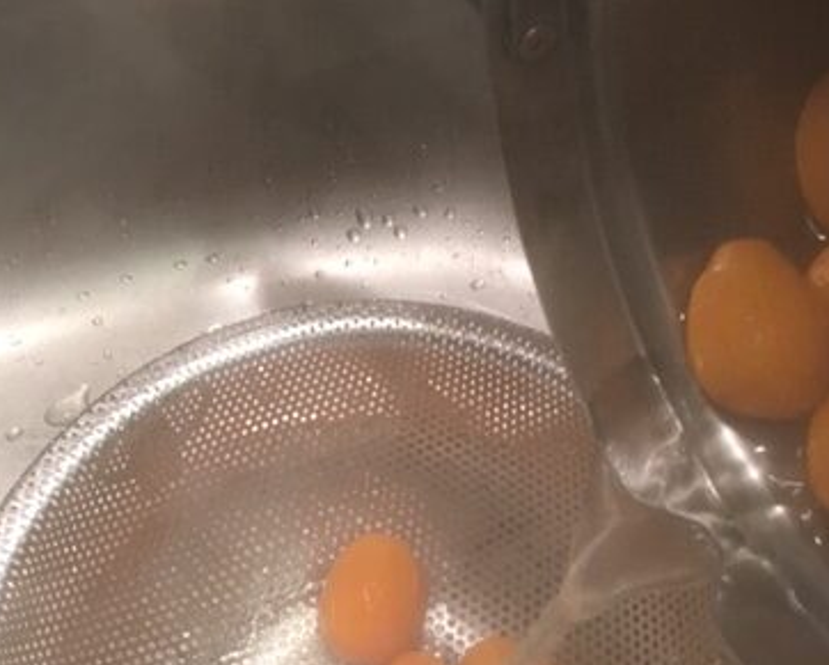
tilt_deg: -57.0
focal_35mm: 50
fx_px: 1227
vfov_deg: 30.2
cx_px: 428
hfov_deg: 37.3
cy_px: 289
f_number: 2.2
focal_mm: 4.15
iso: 125
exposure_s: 1/33
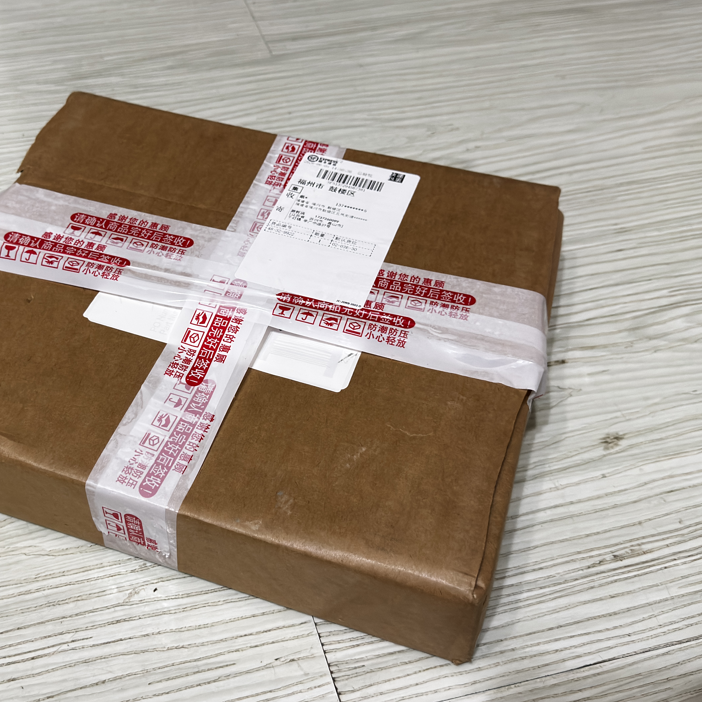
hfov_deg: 39.6
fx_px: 964
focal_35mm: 42
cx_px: 235
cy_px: 345
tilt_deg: -46.7
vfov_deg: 40.0
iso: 640
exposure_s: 1/33
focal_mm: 6.76
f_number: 1.78
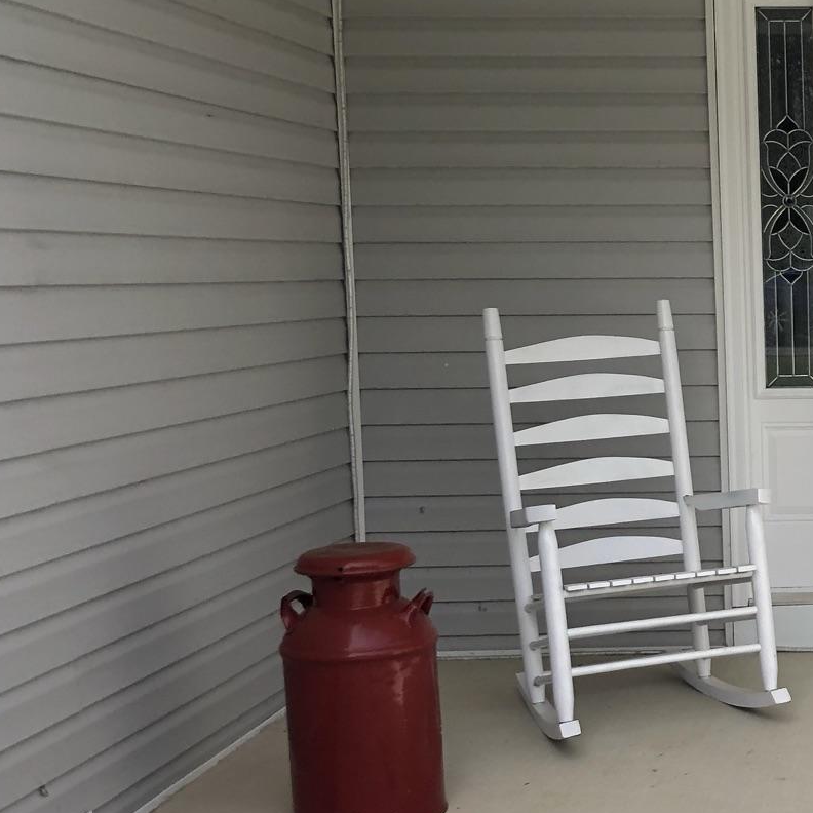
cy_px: 448
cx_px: 1007
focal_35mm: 64
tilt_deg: -6.2
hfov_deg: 24.1
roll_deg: -0.2
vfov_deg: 26.9
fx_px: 1701
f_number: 1.8
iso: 20
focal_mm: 4
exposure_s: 1/1372
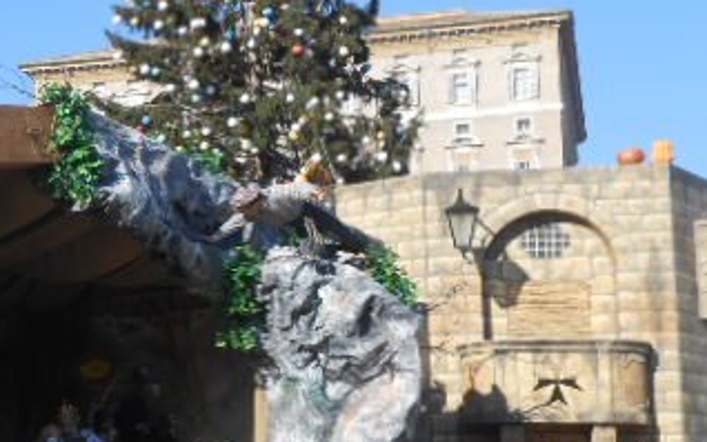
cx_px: 9
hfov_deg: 24.4
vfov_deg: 16.1
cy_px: 295
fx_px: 1561
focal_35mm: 81
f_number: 4.2
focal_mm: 6.8
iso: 80
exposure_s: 1/400
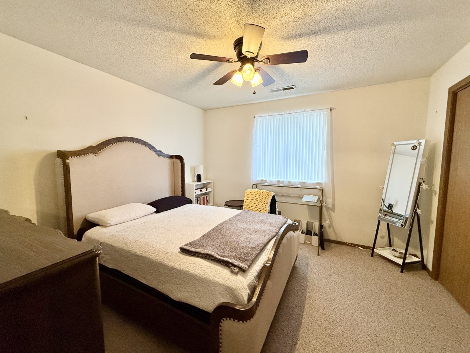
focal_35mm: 14
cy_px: 176
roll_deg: -0.2
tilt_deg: -4.4
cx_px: 235
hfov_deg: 102.1
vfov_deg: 85.7
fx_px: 190
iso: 200
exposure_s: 1/60
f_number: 2.2
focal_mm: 2.22
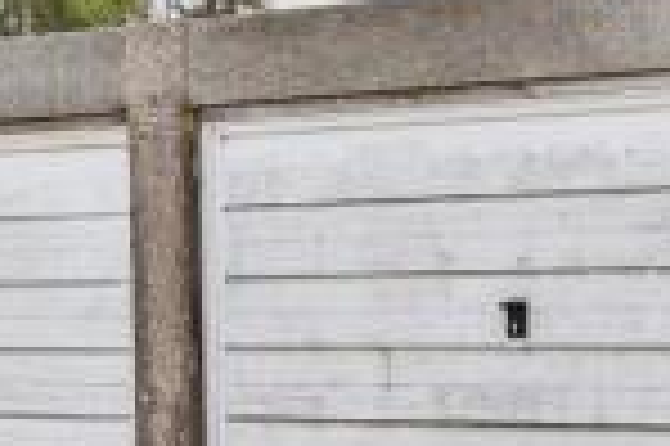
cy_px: 313
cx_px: 544
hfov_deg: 24.9
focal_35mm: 80
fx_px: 1487
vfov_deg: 17.0
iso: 800
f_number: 9
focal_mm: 17
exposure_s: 1/320
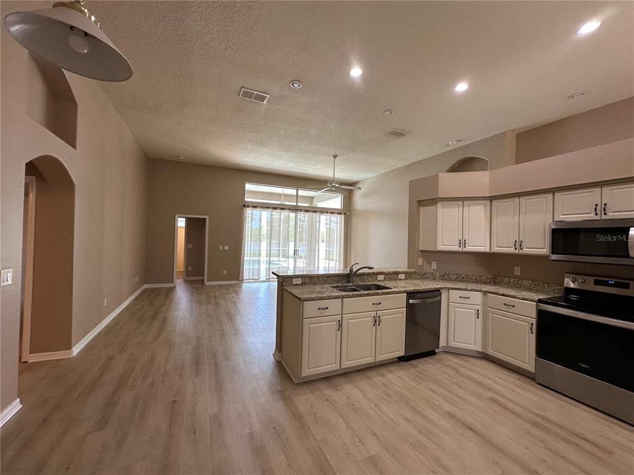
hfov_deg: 102.1
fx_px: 256
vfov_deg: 85.7
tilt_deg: +0.6
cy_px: 238
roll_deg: -1.1
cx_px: 317
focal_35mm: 14
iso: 125
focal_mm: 2.22
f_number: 2.2
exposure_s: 1/120
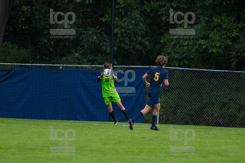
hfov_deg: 3.4
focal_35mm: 600
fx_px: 4081
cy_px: 82
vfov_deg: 2.3
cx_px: 122
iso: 3200
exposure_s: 1/2000
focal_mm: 400
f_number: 5.6
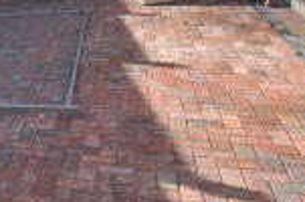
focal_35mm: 62
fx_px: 521
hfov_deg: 26.2
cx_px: -121
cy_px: -1
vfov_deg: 21.2
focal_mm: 13
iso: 100
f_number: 6.3
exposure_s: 1/160
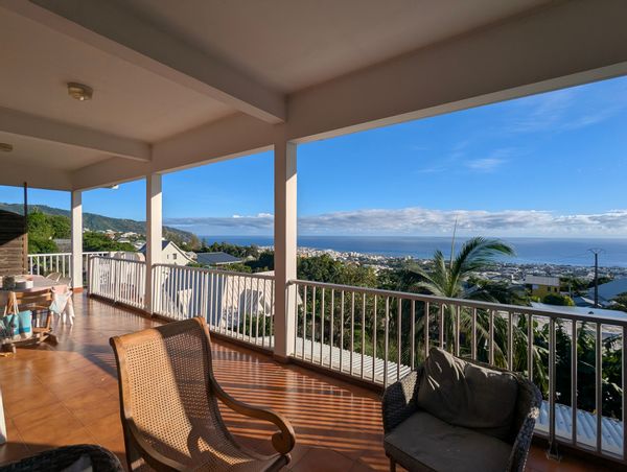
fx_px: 290
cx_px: 314
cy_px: 236
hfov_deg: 94.4
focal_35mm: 16
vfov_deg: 78.3
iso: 45
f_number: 2.2
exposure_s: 1/3175
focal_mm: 2.35
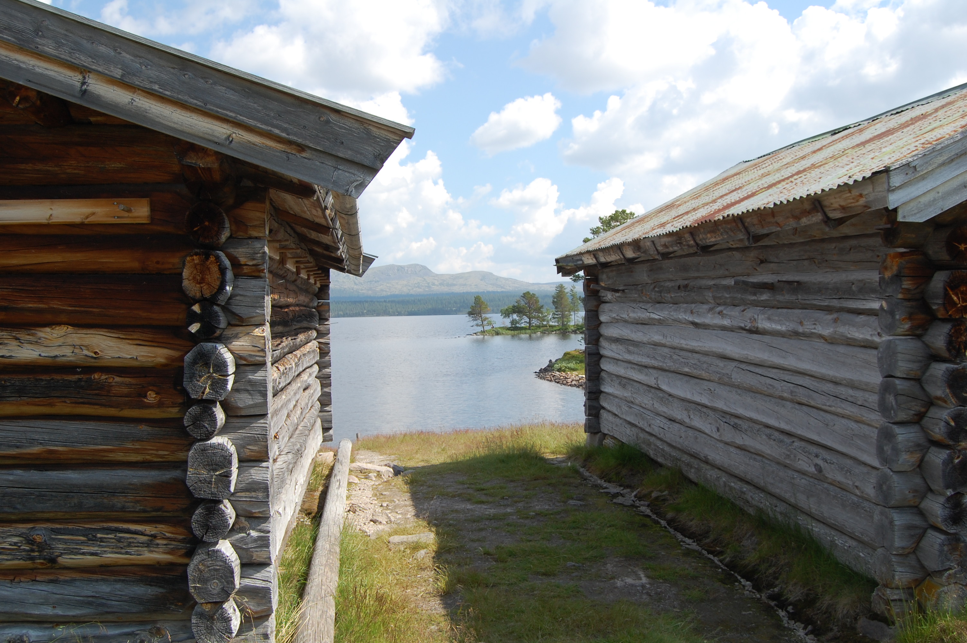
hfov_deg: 57.3
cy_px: 322
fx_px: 886
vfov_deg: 39.9
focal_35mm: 33
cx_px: 484
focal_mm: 22
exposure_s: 1/250
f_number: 9
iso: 200
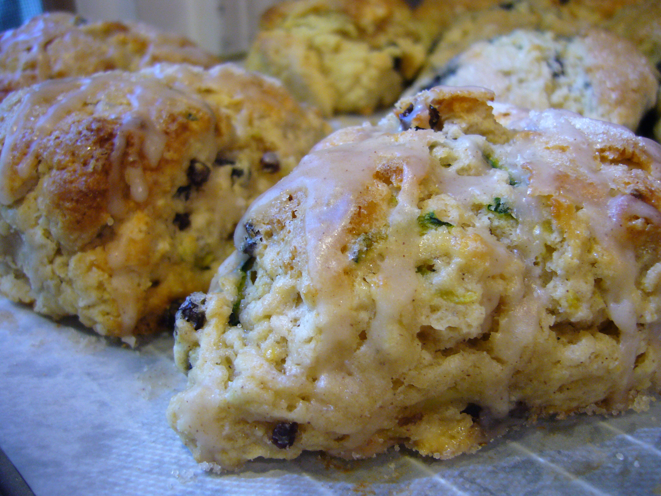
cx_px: 330
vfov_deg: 40.7
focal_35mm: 35
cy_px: 248
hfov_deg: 52.6
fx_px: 668
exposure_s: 1/20
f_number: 2.8
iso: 200
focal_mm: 5.8
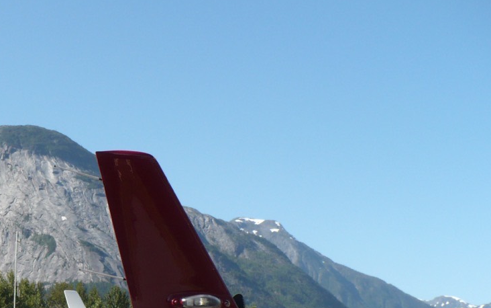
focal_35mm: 75
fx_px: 1004
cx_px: 74
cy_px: 335
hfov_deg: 26.8
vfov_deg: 16.9
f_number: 2.8
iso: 100
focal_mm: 6.1
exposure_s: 1/1000
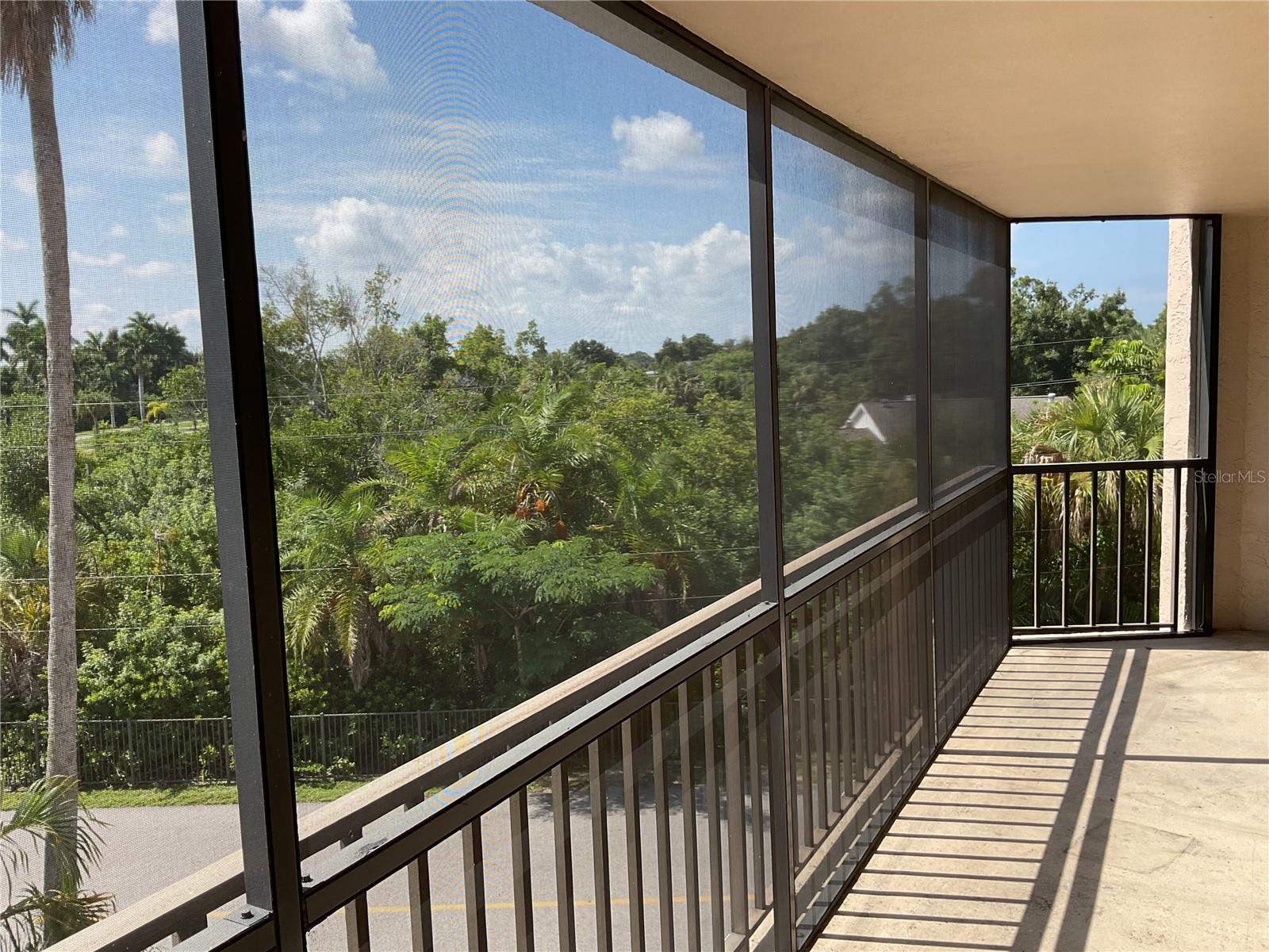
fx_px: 1063
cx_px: 634
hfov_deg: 61.7
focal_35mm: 29
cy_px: 476
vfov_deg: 48.2
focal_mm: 3
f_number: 1.8
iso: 16
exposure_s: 1/728
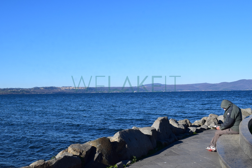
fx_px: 294
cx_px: 126
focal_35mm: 42
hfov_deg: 46.4
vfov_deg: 31.9
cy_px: 84
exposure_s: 1/500
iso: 320
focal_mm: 28
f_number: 11
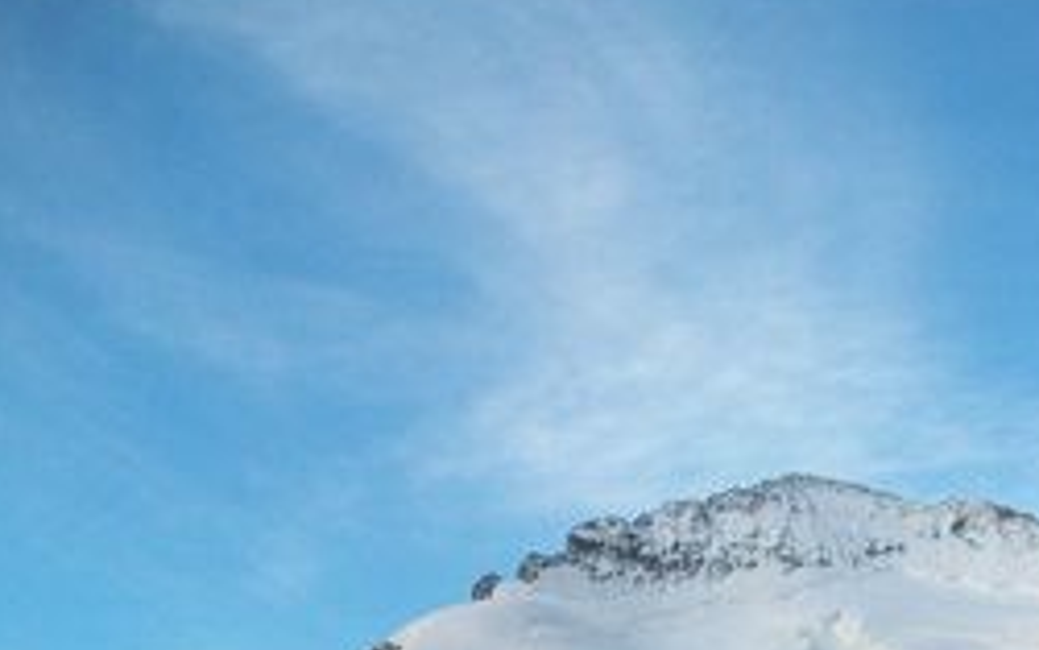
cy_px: 687
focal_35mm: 69
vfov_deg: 18.3
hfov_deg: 28.4
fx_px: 1954
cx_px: 969
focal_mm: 5.7
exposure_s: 1/400
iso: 80
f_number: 2.8
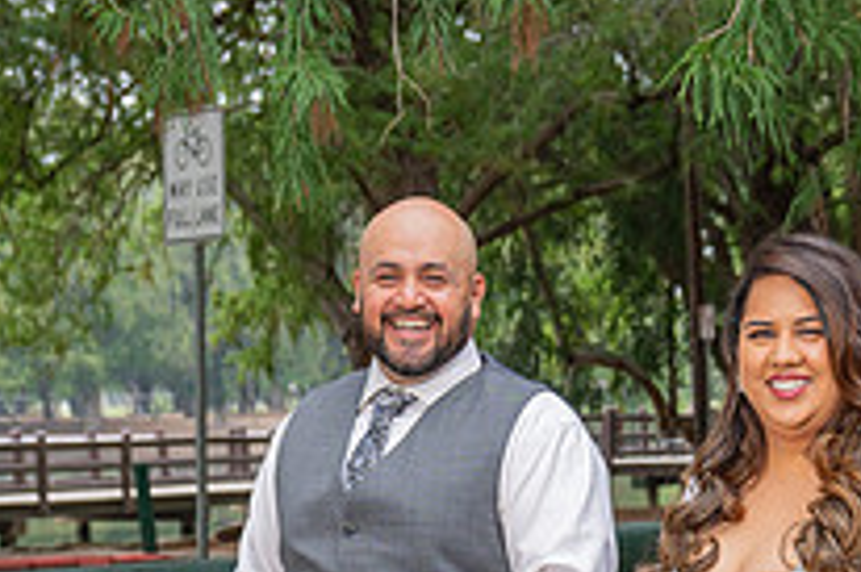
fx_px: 2915
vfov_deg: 10.8
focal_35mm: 122
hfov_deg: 16.7
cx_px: 693
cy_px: 865
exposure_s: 1/200
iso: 200
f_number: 4.5
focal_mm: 38
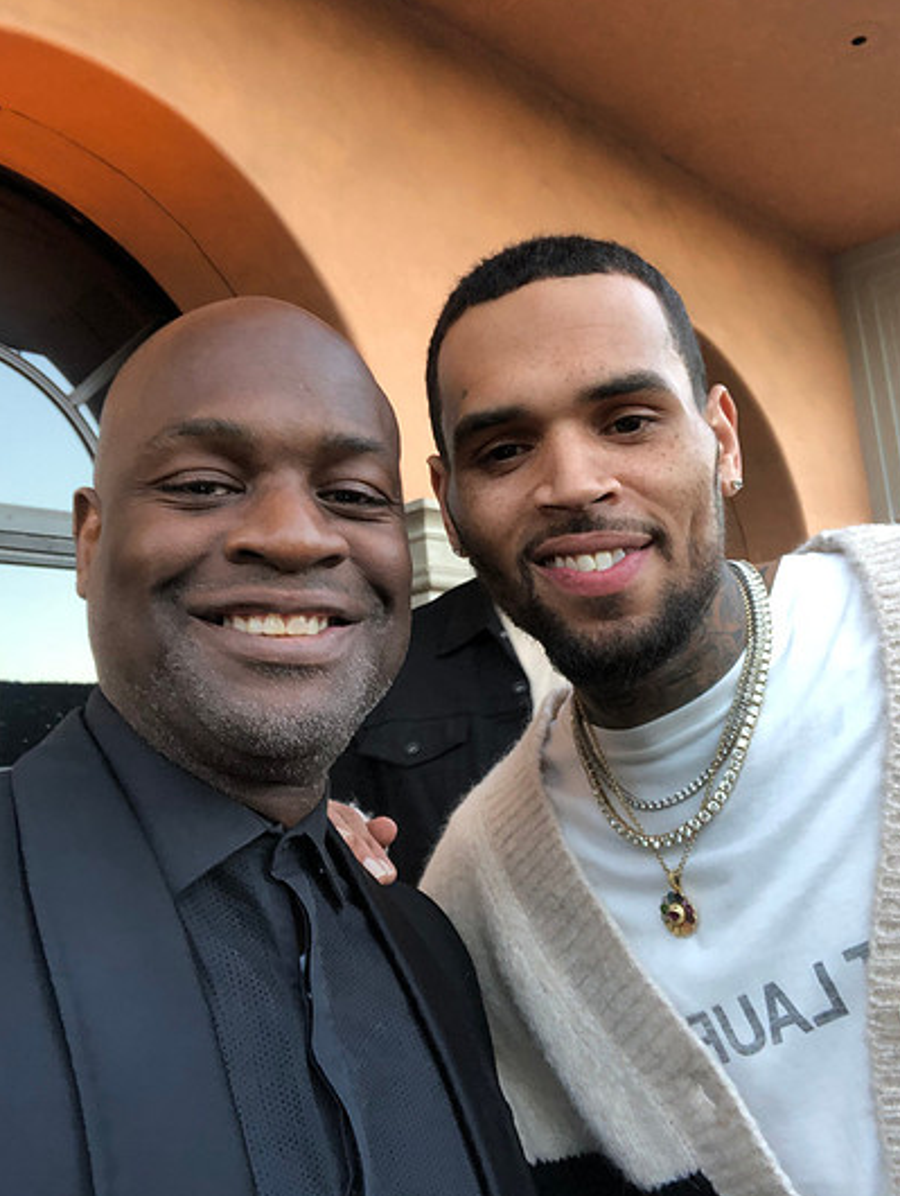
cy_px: 584
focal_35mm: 35
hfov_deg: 40.8
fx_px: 1210
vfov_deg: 52.6
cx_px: 449
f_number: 2.2
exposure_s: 1/60
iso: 100
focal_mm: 2.87
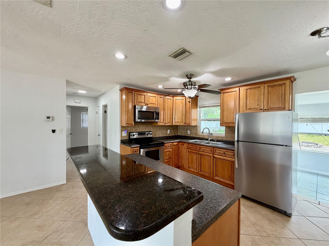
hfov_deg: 102.1
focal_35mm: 14
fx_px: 133
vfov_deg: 85.7
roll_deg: -0.3
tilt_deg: -1.2
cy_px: 123
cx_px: 164
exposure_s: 1/120
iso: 250
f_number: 2.2
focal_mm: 2.22
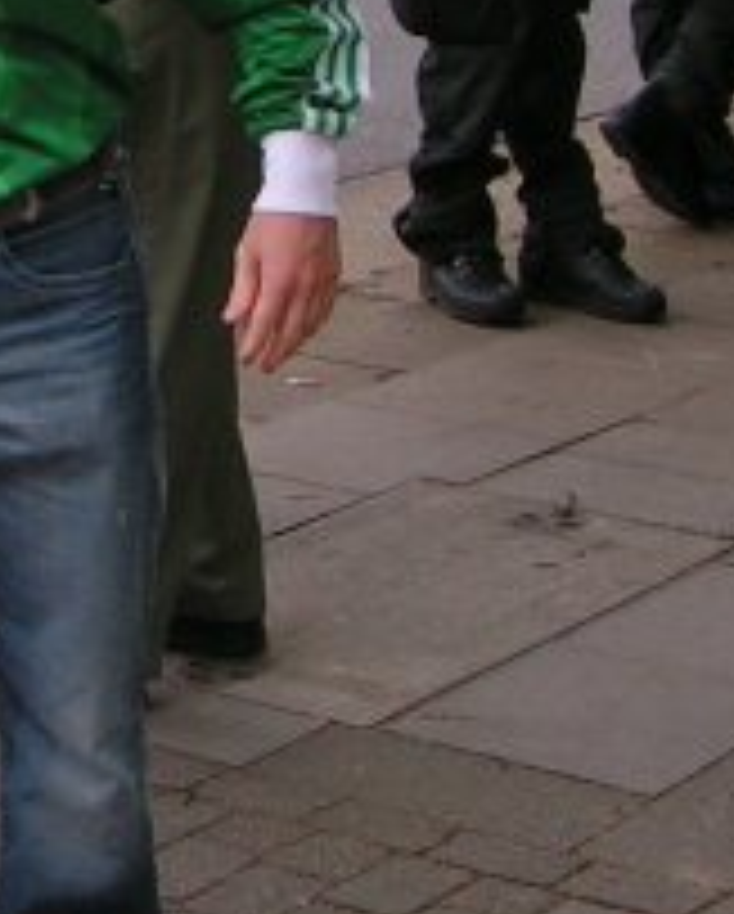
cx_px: -243
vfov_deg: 13.0
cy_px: 27
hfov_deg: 10.4
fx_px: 3956
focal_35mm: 146
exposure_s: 1/125
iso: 50
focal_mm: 5.8
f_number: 5
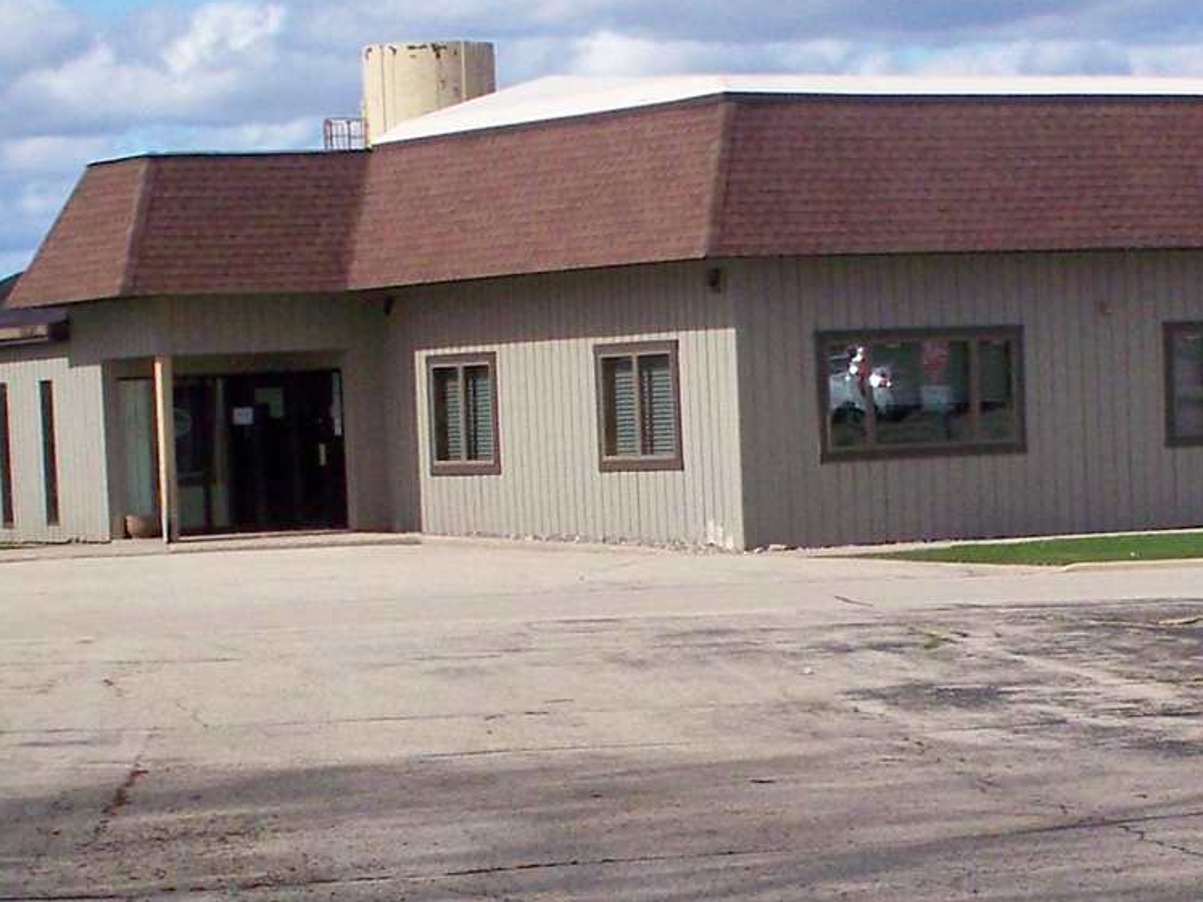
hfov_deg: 13.6
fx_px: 5004
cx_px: 1053
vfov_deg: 10.3
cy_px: 789
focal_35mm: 144
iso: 125
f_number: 4.8
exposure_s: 1/1000
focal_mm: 7.54
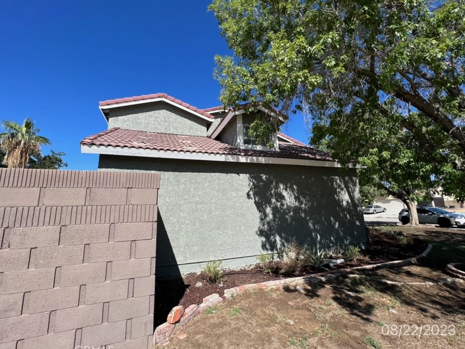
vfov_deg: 85.6
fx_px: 188
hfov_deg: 102.1
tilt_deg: +9.6
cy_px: 169
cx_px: 227
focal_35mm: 14
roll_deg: +1.3
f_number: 1.8
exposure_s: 1/1672
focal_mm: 1.57
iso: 32
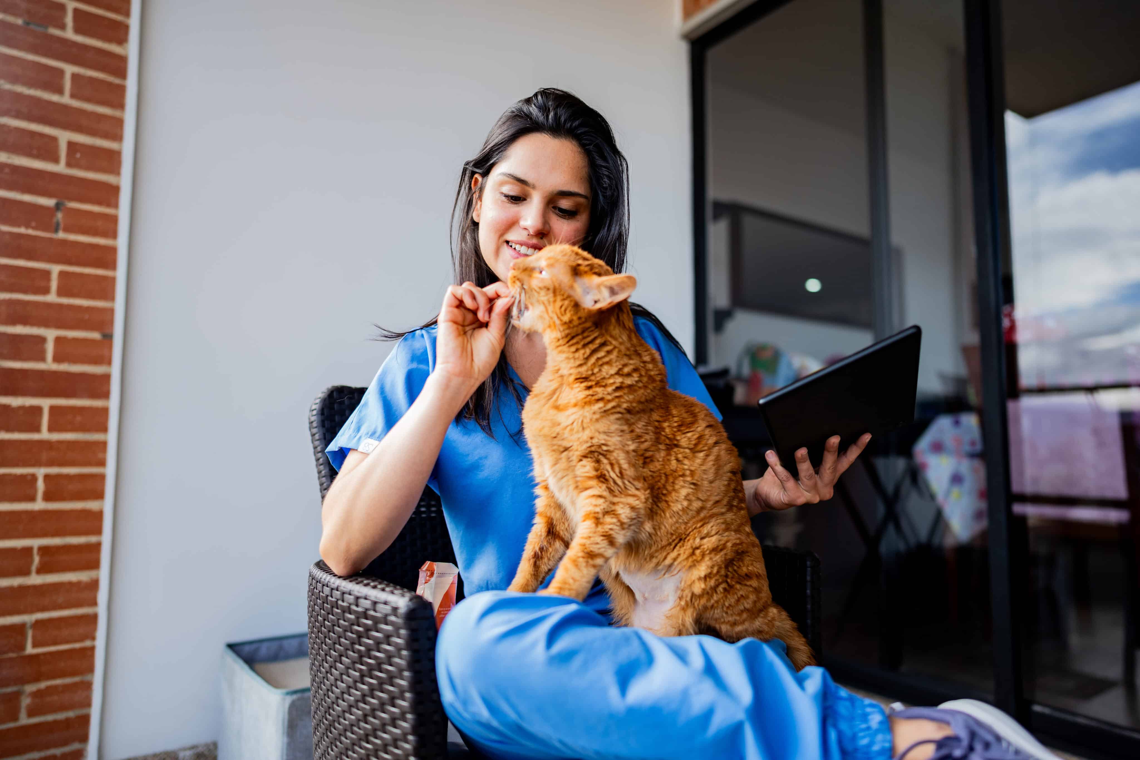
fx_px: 760
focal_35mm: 24
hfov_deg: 73.7
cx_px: 570
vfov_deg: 53.1
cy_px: 380
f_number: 1.4
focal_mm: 24
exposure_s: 1/640
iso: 80
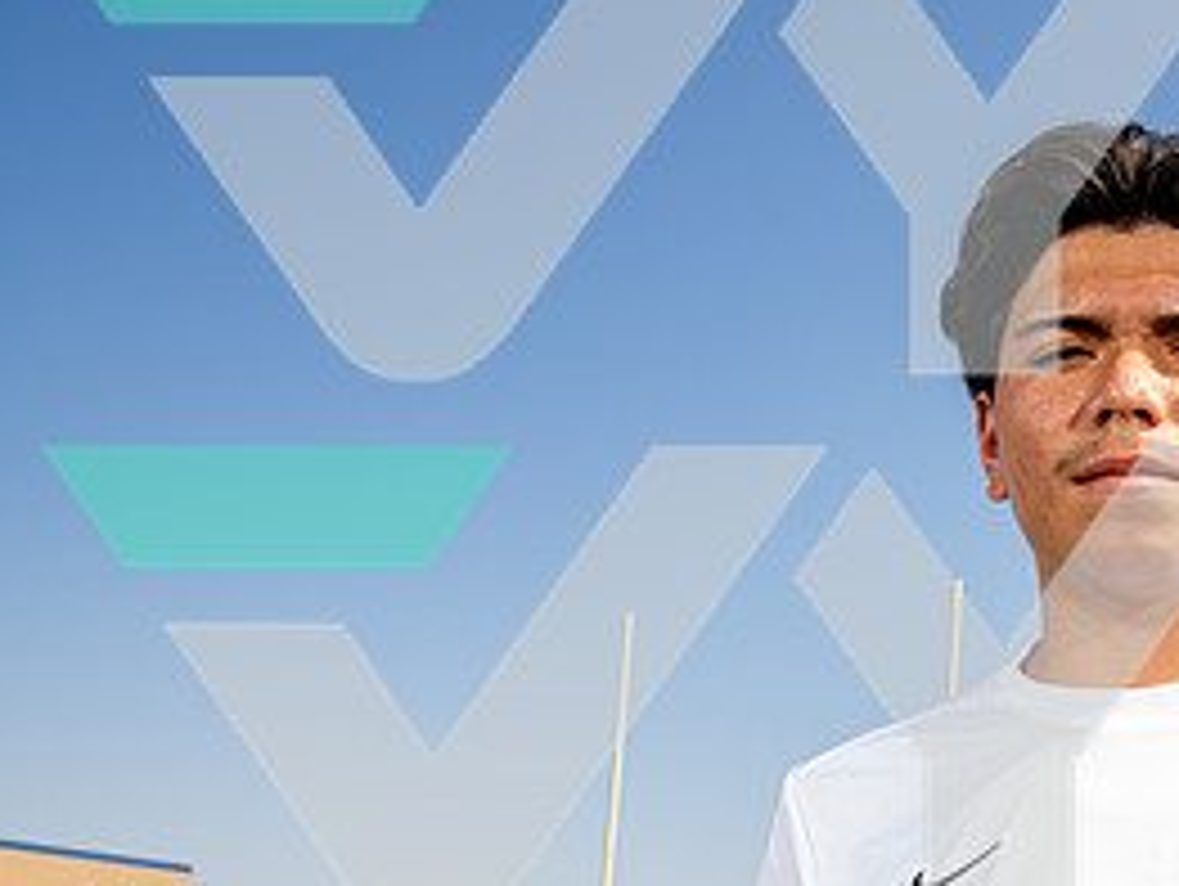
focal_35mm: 51
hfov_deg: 34.0
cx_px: 1188
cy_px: 686
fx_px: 1739
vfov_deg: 28.1
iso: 50
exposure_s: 1/125
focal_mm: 24
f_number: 7.1
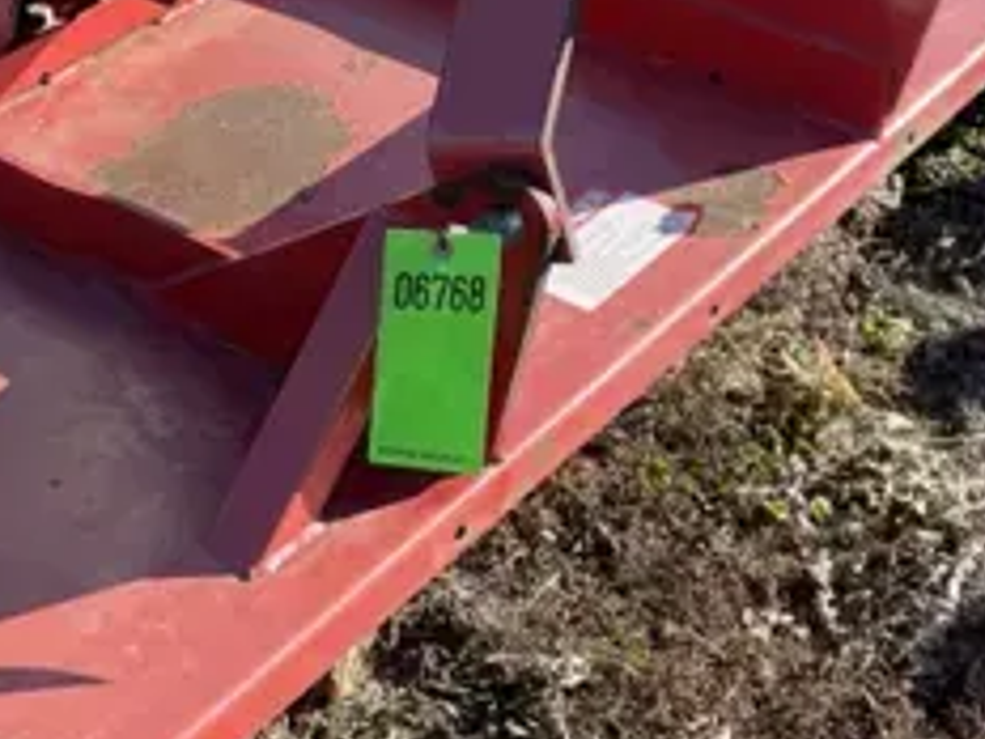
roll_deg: +3.0
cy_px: 119
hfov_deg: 27.4
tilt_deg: -30.2
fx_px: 1963
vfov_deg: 21.0
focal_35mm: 69
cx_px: 149
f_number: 1.6
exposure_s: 1/791
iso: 32
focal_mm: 5.1
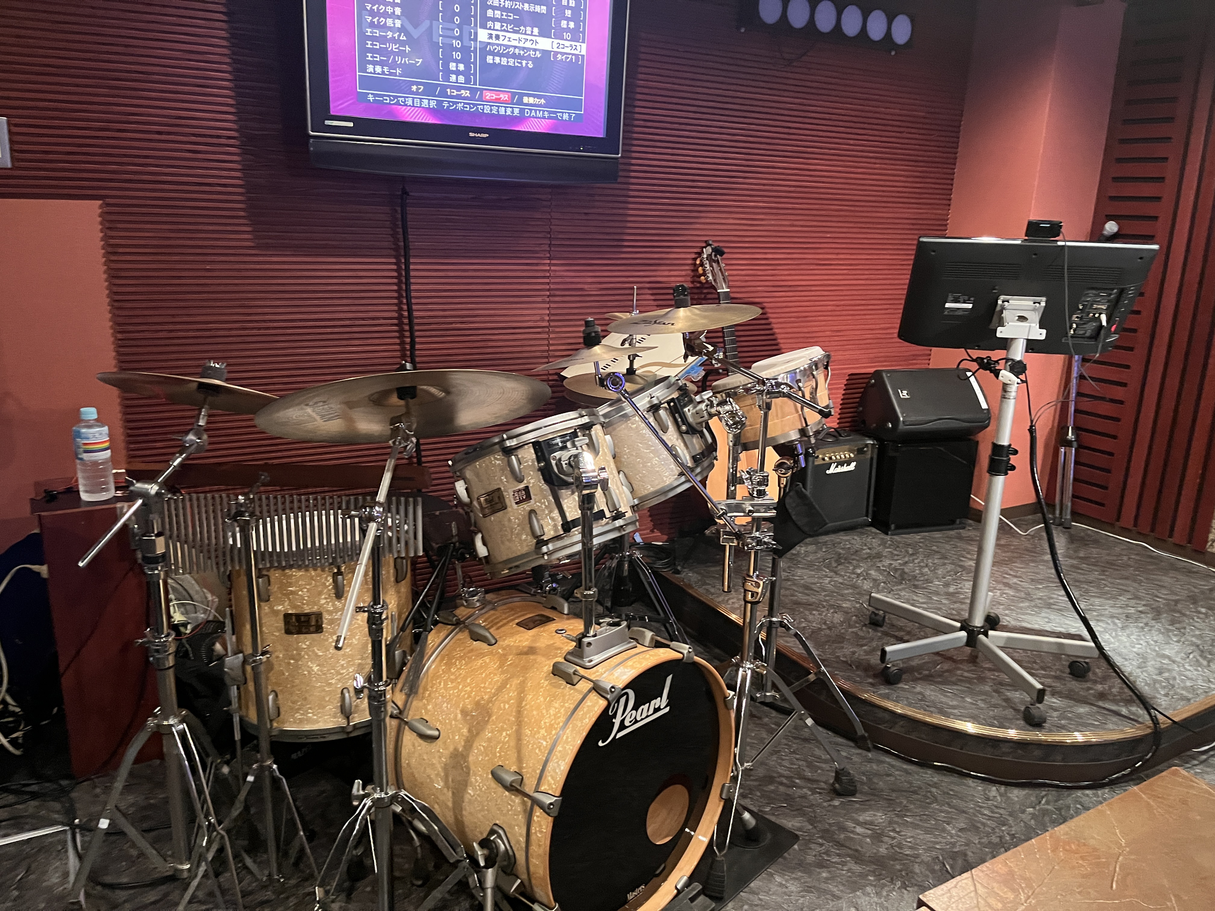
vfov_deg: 53.1
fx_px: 913
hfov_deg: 67.3
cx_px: 608
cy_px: 456
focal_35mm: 26
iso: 500
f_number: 1.6
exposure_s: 1/30
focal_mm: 5.1
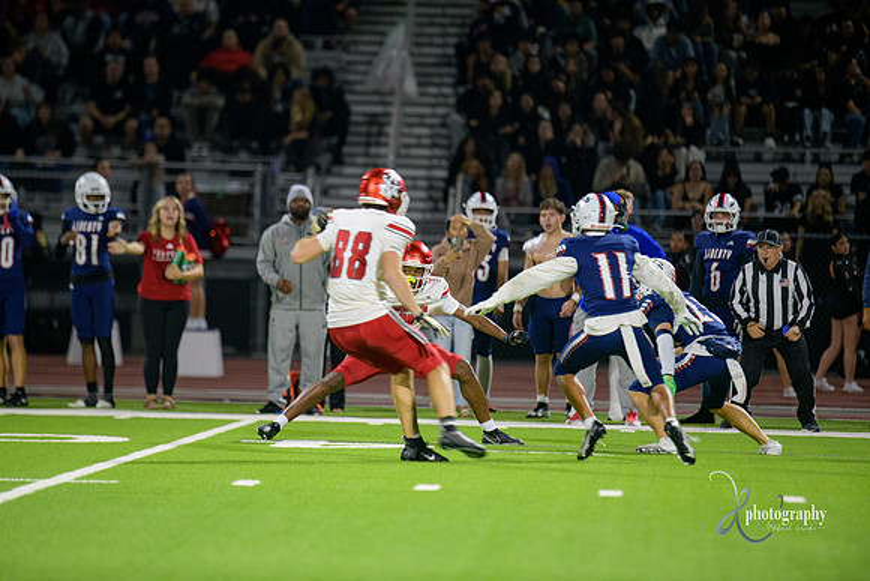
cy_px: 290
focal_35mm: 300
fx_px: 7251
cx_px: 435
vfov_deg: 4.6
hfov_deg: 6.9
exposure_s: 1/250
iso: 2000
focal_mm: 300
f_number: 2.8
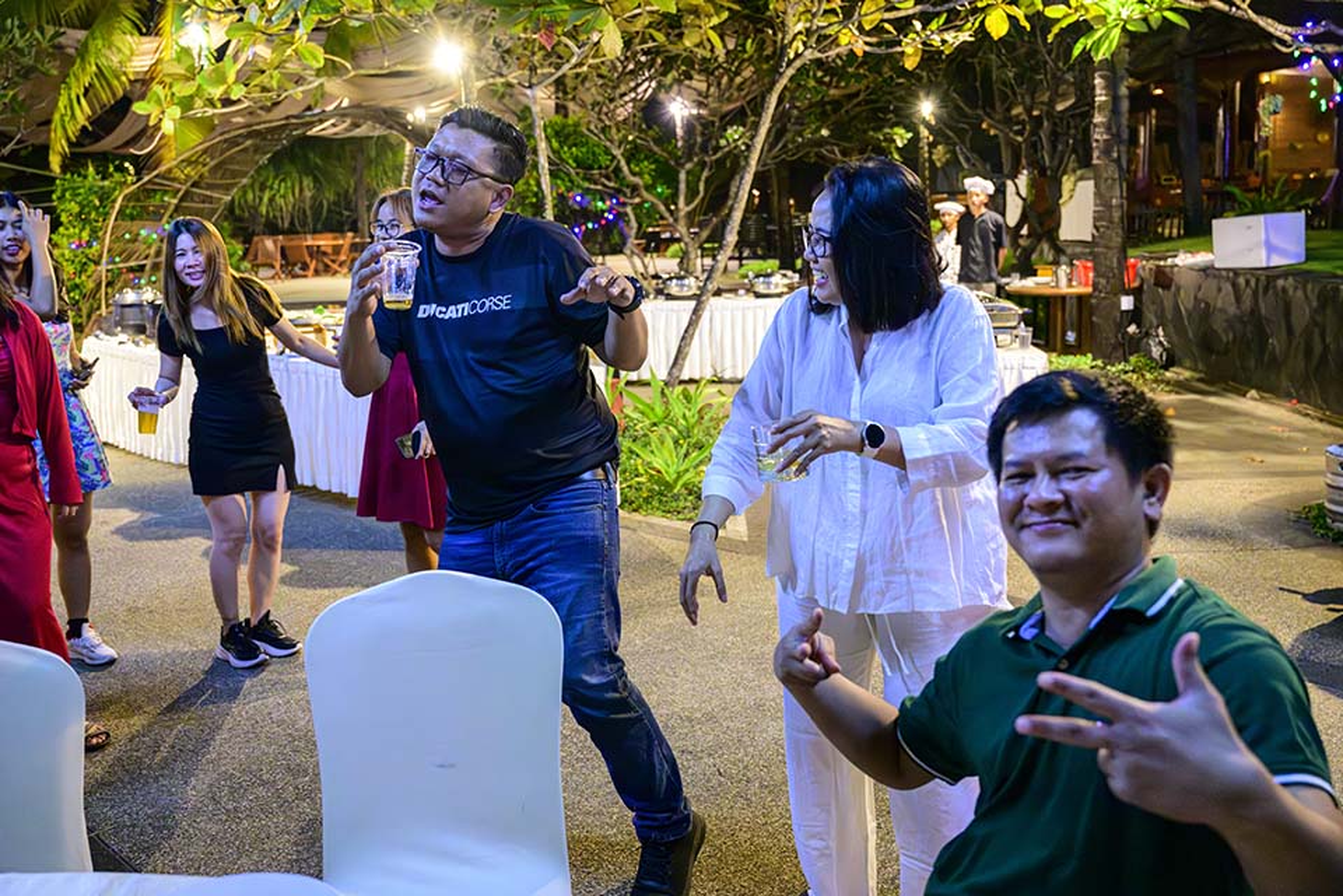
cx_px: 672
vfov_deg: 39.4
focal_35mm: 34
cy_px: 448
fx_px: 1250
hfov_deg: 56.5
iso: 25600
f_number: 3.5
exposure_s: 1/200
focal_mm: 33.5
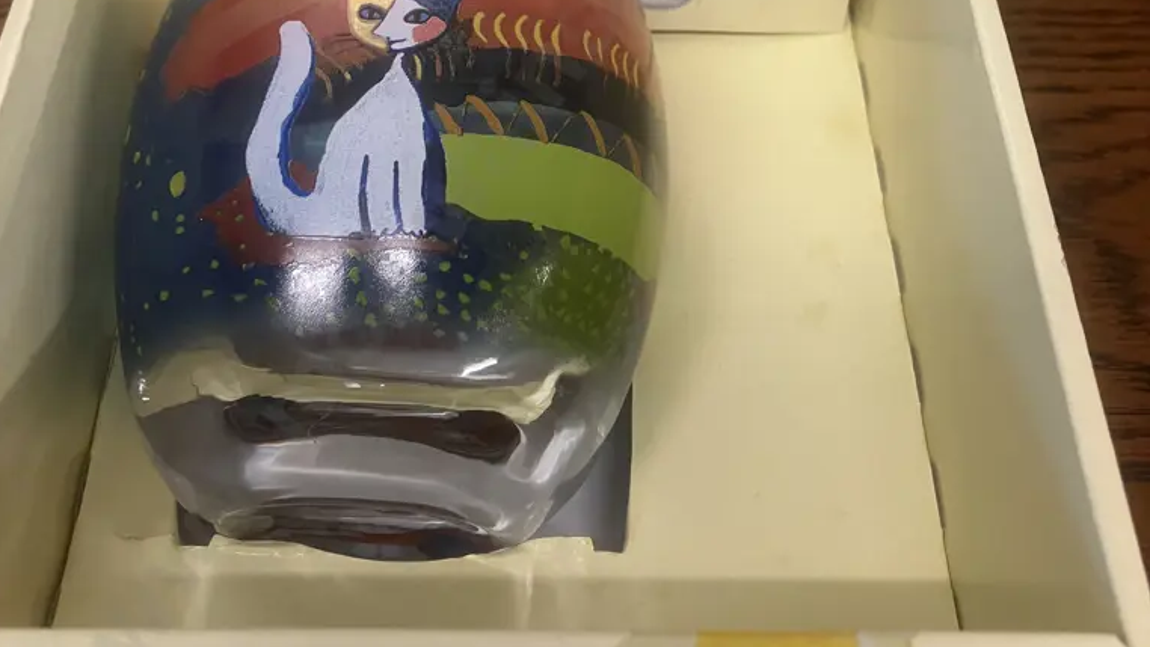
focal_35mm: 41
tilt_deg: -49.7
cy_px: 44
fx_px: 1250
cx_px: 572
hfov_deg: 49.4
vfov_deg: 27.8
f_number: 1.8
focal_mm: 3.99
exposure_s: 1/50
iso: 80
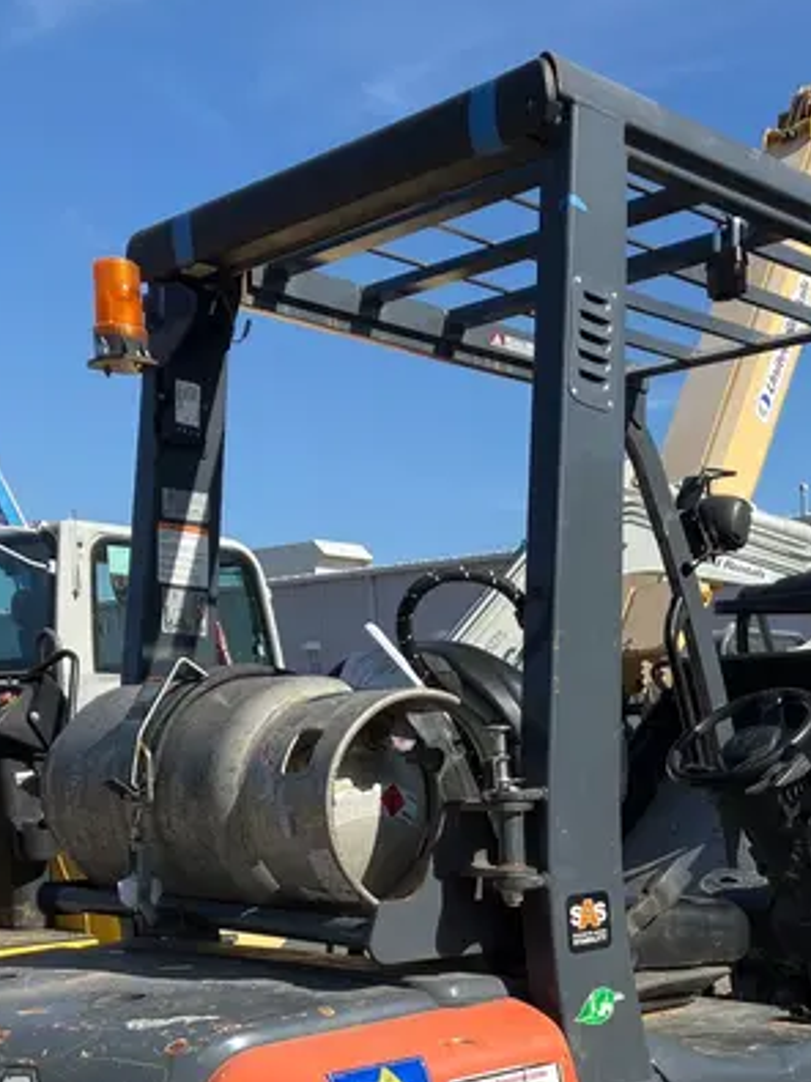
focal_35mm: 52
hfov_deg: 27.2
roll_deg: +0.3
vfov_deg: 34.7
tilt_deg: -3.1
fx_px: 1625
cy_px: 977
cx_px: 710
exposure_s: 1/2024
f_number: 1.8
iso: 32
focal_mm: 3.99
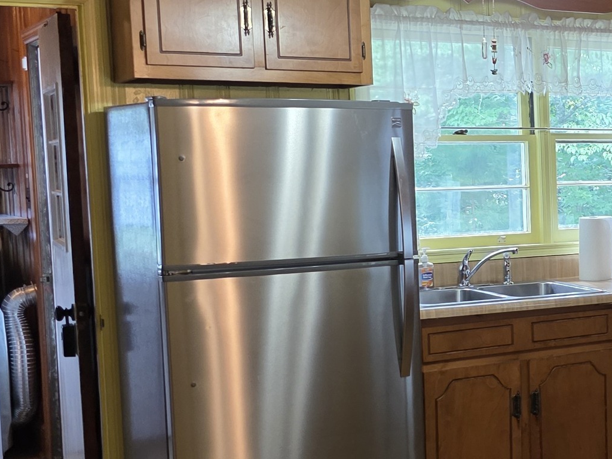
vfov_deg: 21.3
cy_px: 258
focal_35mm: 69
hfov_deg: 25.3
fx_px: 1220
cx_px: 739
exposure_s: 1/120
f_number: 1.7
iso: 400
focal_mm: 6.3
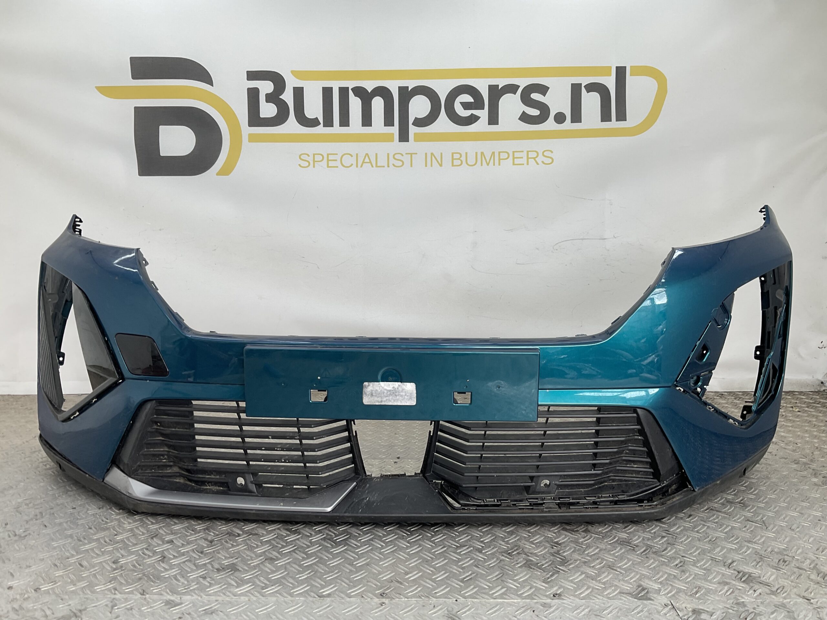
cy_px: 310
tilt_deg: -8.9
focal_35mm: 29
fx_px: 693
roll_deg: -1.1
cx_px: 414
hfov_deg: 61.7
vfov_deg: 48.2
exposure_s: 1/176
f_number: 1.8
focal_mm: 3
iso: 16
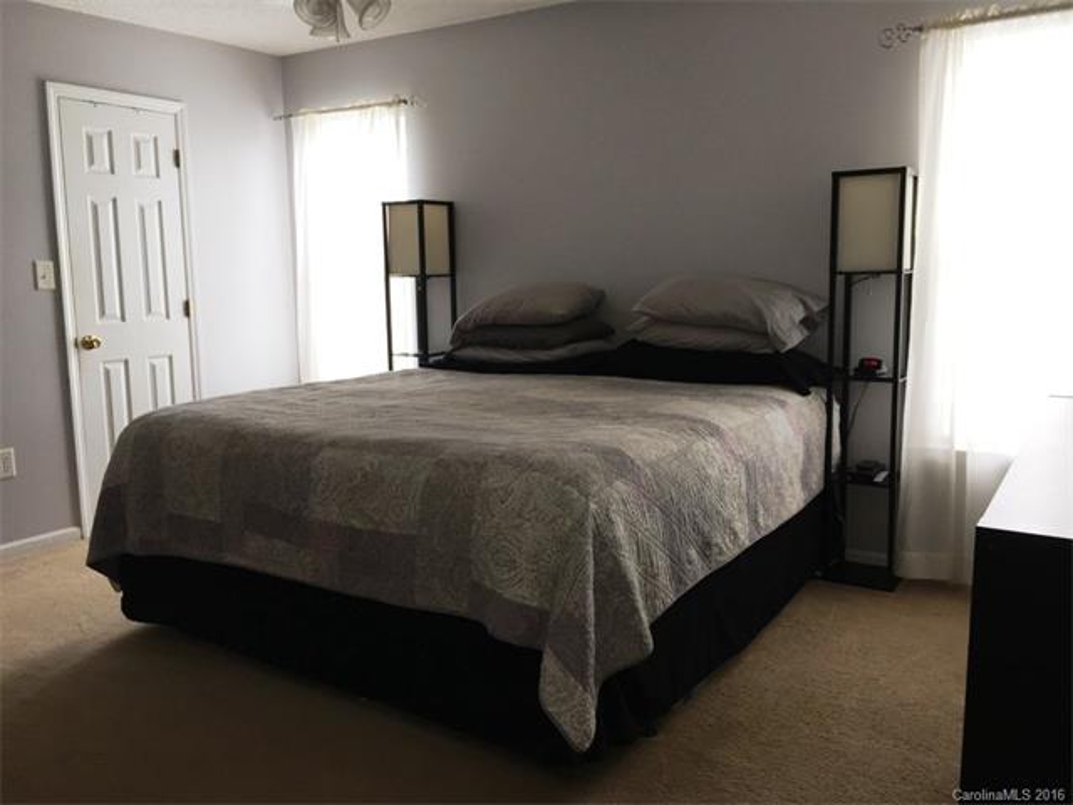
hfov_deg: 61.7
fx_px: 899
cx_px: 536
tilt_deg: -7.0
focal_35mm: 29
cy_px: 402
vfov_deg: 48.2
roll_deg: +1.3
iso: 32
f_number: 2.2
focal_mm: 4.15
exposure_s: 1/30
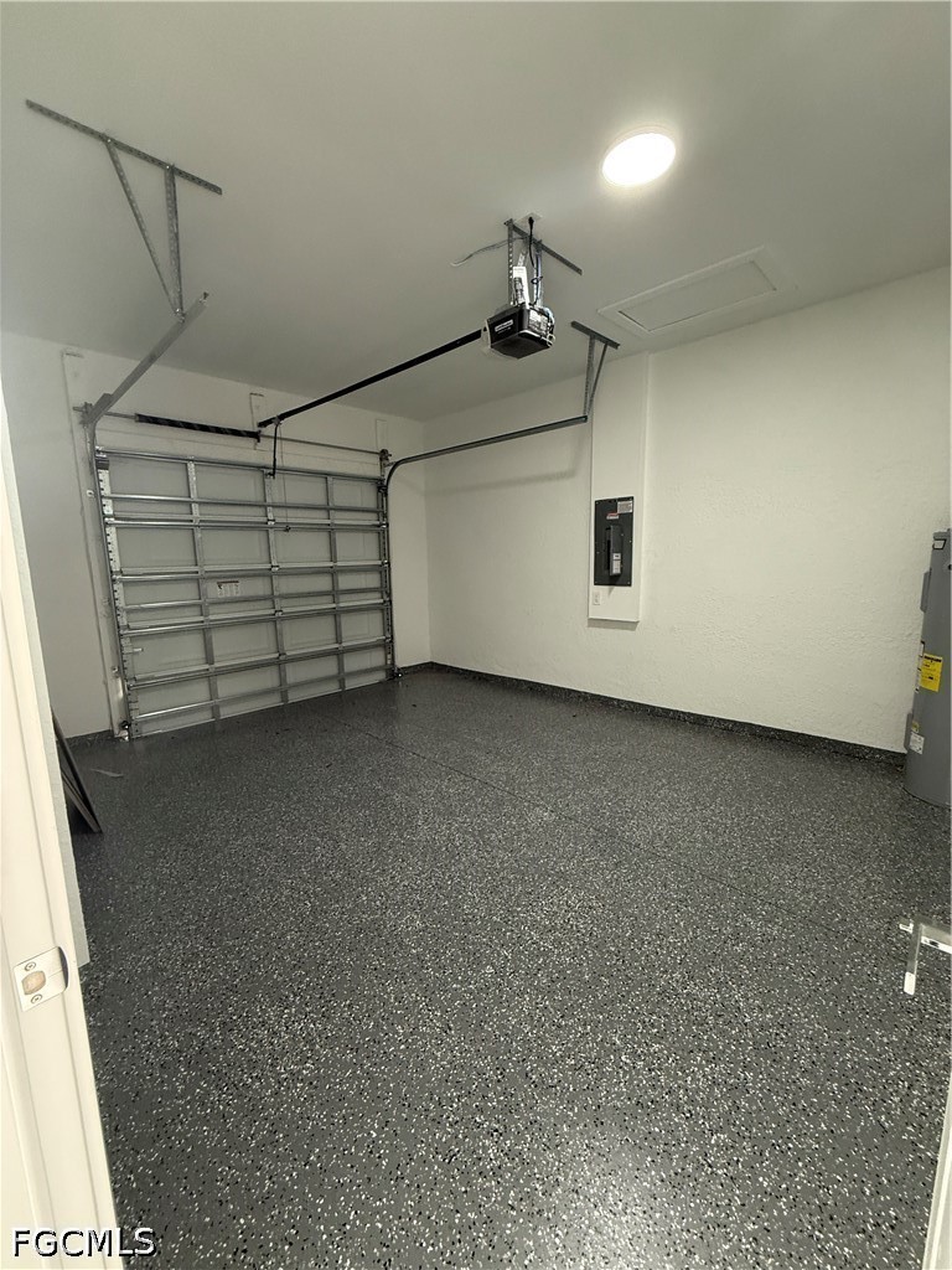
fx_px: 513
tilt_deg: -8.6
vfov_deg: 102.1
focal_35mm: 14
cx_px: 476
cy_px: 635
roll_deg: +0.9
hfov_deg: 85.7
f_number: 2.2
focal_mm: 2.22
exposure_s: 1/60
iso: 250
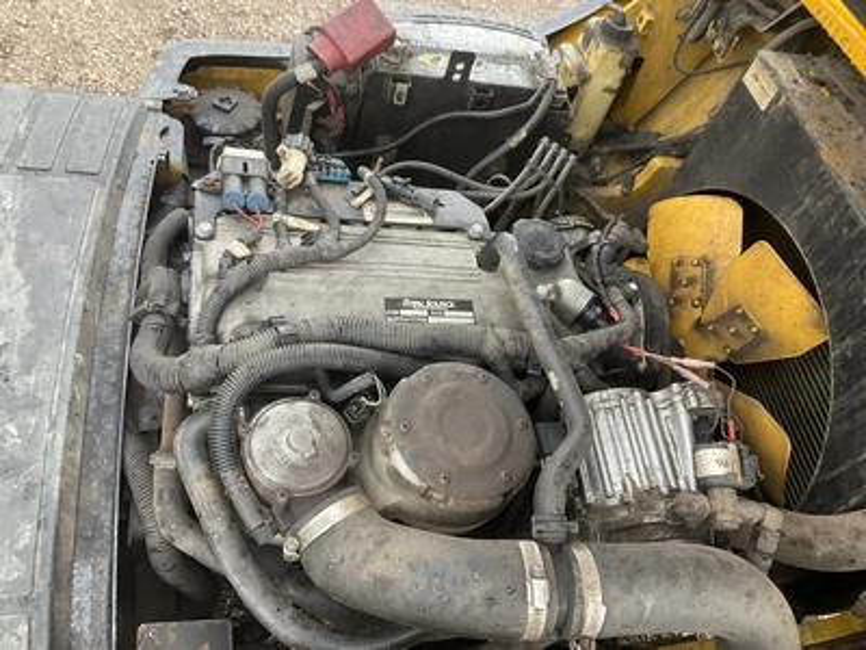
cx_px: 433
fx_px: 726
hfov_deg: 61.7
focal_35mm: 29
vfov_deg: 48.2
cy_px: 325
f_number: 1.8
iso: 64
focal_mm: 3
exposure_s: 1/100
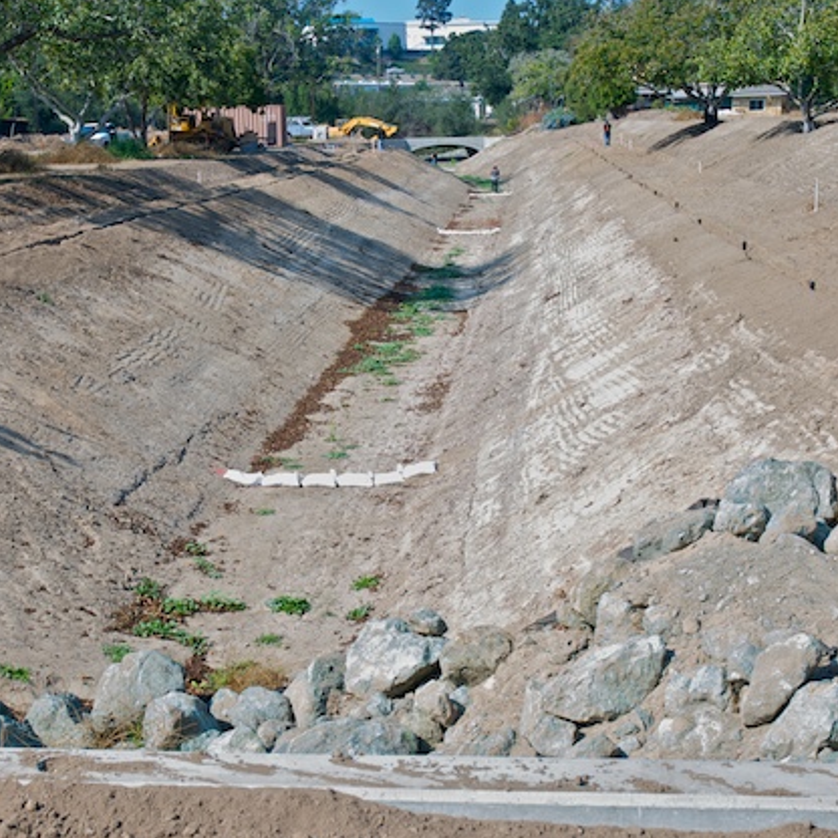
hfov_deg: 28.3
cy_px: 417
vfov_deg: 28.3
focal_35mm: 61
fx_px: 1661
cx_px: 346
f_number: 6.3
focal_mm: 31
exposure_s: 1/80
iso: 250
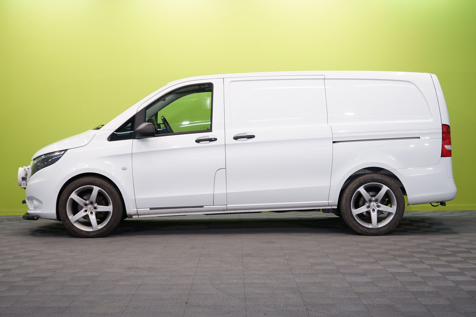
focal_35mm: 59
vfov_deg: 23.0
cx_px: 238
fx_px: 780
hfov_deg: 33.9
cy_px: 158
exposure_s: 1/30
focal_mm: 59
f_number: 5
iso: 400
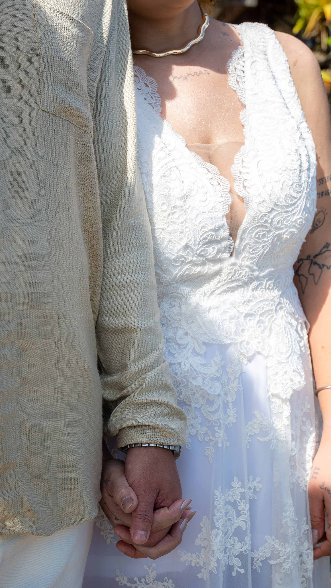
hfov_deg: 15.3
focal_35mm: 79
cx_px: 163
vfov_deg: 26.9
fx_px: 1233
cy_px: 295
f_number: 6.3
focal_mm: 50
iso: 160
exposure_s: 1/320
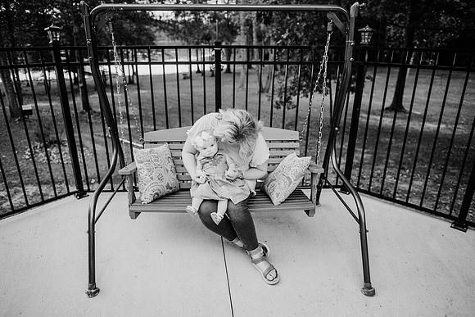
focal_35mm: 24
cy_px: 158
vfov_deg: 53.2
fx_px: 317
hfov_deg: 73.7
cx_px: 238
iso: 500
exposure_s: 1/800
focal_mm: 24
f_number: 2.5
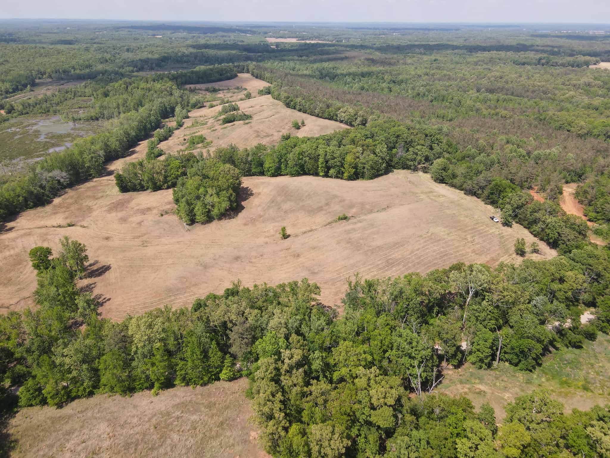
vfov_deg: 56.8
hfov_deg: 71.6
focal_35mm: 24
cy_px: 229
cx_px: 305
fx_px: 423
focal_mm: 4.5
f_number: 2.8
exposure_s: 1/30
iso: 100
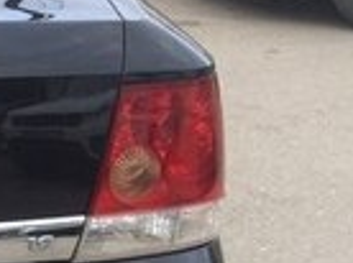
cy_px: 193
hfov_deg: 12.1
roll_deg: +1.0
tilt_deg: -21.3
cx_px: -417
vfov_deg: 10.6
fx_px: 1415
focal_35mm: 139
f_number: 2.2
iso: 32
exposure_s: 1/250
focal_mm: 4.15
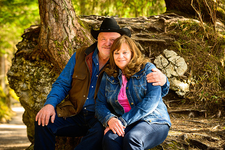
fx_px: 687
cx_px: 112
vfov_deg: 12.4
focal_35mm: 110
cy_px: 75
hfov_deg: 18.6
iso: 500
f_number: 5.6
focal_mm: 110
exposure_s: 1/125
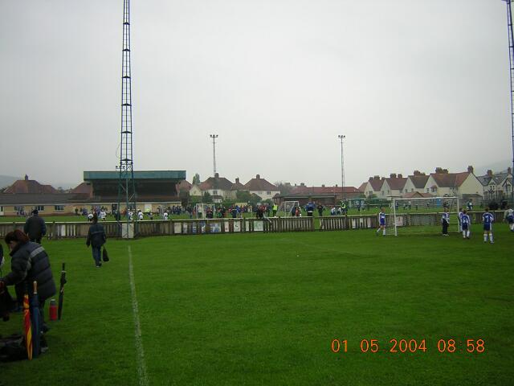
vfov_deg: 39.7
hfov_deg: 51.4
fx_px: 535
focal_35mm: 36
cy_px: 193
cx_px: 257
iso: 100
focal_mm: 4.7
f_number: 2.6
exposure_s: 1/476
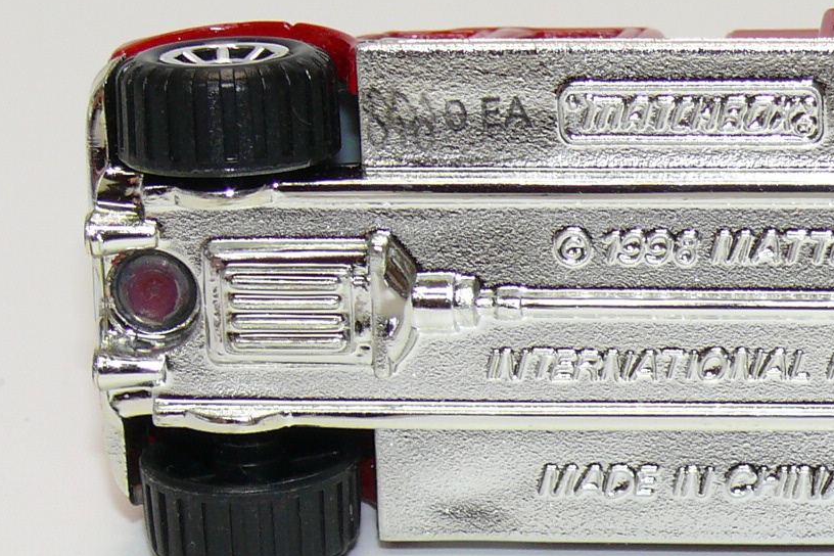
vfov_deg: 6.5
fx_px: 4865
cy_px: 240
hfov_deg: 9.8
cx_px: 747
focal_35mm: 210
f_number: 4
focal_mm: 13.5
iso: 100
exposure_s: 1/30
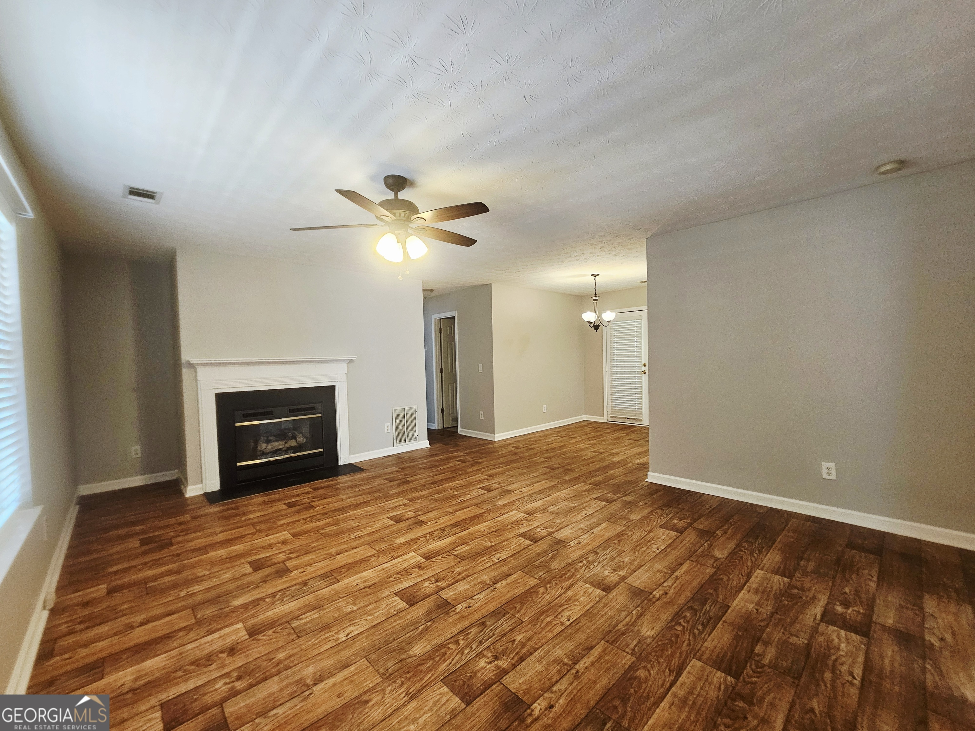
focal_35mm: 13
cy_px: 366
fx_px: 366
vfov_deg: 89.9
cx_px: 488
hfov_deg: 106.2
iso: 250
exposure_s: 1/60.2
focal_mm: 2.2
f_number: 2.2
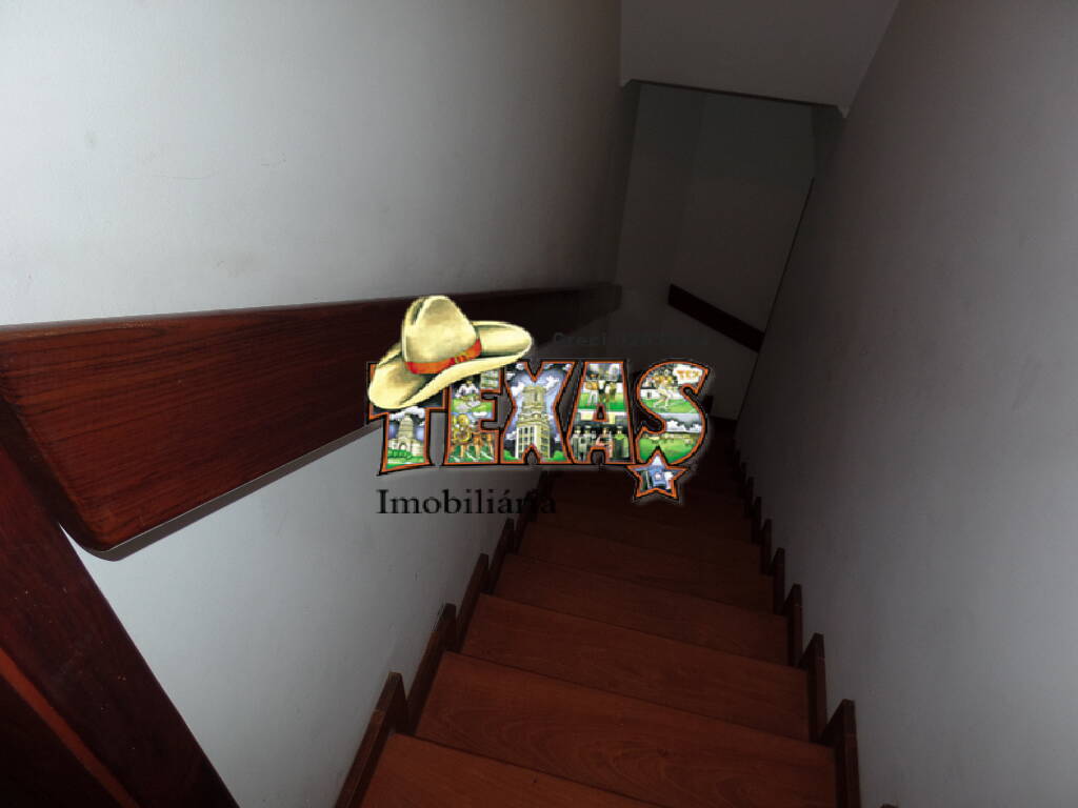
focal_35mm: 23
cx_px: 539
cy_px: 404
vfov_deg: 58.9
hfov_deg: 73.9
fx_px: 716
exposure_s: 1/30
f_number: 2.8
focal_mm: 4.1
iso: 100
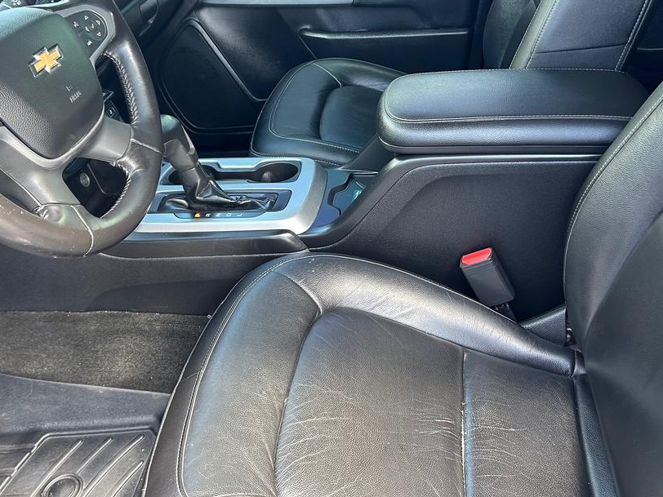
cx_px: 332
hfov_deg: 45.8
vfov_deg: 34.3
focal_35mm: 41
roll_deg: +2.0
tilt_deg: -24.8
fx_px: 785
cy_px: 113
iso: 80
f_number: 1.5
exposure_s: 1/121
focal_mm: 5.7
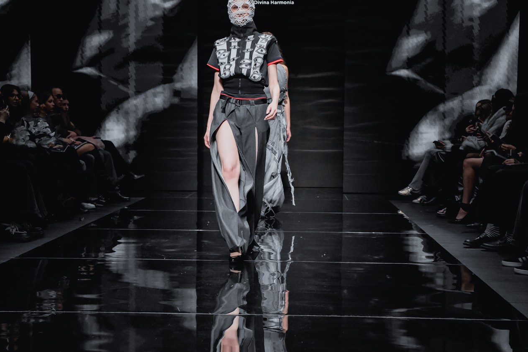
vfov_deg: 19.4
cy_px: 193
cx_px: 264
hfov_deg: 28.8
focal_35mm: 70
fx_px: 1026
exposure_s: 1/250
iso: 2000
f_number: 4.5
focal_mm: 46
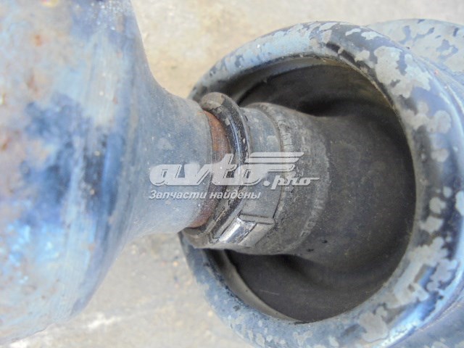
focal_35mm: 26
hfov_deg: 67.3
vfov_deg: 53.1
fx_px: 349
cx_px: 232
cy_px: 174
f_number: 3.5
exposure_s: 1/40
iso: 320
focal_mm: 4.6
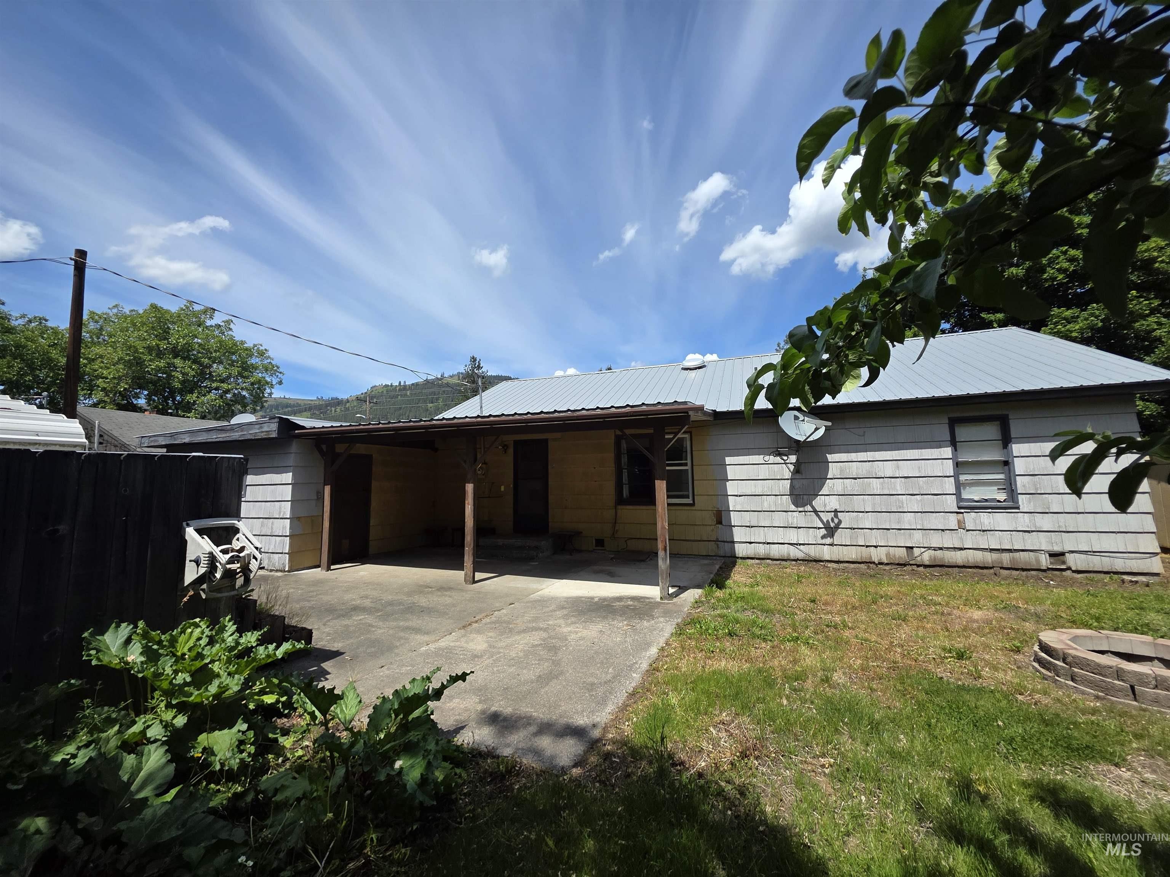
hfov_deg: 106.2
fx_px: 439
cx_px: 585
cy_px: 438
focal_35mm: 13
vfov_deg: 89.9
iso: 40
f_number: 1.9
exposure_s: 1/2339
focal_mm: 2.2
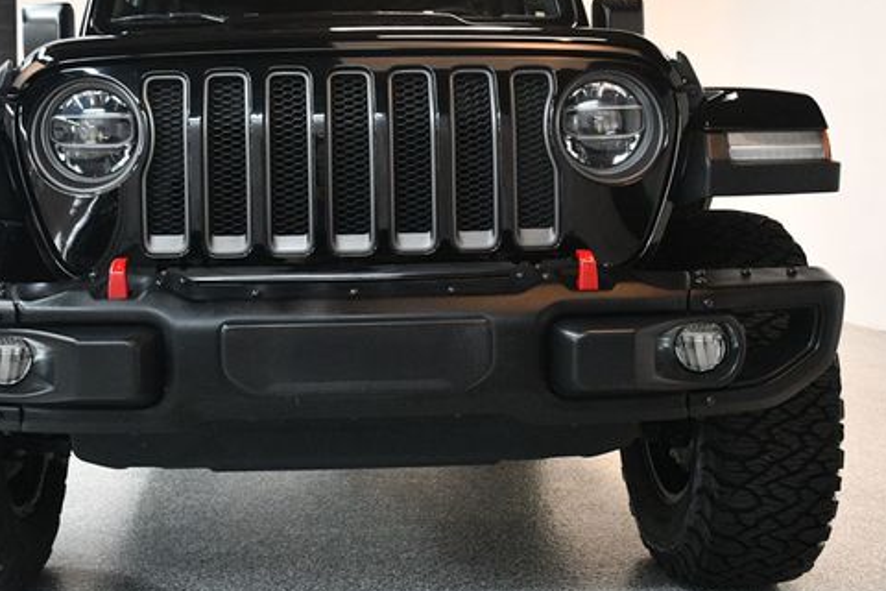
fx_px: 1181
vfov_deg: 28.0
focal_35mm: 48
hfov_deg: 40.9
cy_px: 225
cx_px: 347
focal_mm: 24
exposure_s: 1/125
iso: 3200
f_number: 3.8
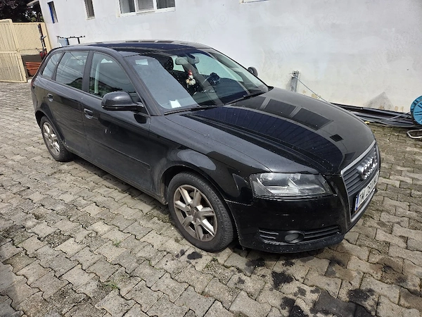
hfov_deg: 73.9
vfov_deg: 58.9
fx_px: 280
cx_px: 211
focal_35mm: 23
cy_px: 158
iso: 80
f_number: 1.8
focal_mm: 5.4
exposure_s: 1/3333
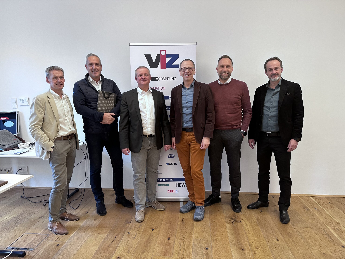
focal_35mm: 24
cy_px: 130
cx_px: 172
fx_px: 239
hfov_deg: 71.6
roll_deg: +0.5
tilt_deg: -7.6
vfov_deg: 56.8
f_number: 1.78
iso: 200
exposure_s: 1/100
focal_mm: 6.86
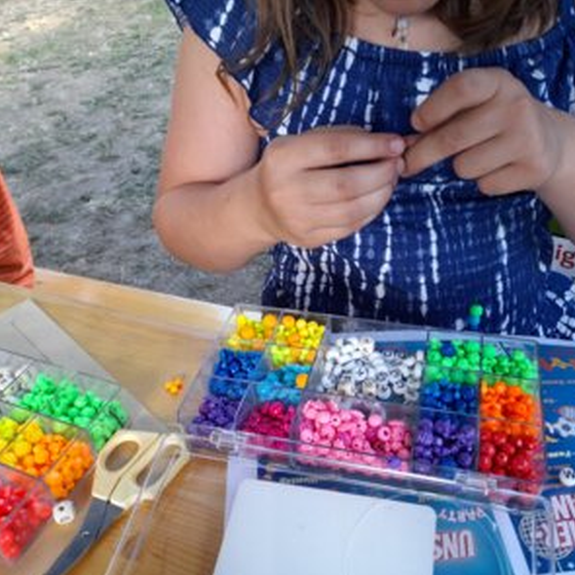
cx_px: 324
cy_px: 288
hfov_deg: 53.9
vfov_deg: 54.0
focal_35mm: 30
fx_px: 564
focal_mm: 4.6
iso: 40
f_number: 2
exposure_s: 1/50
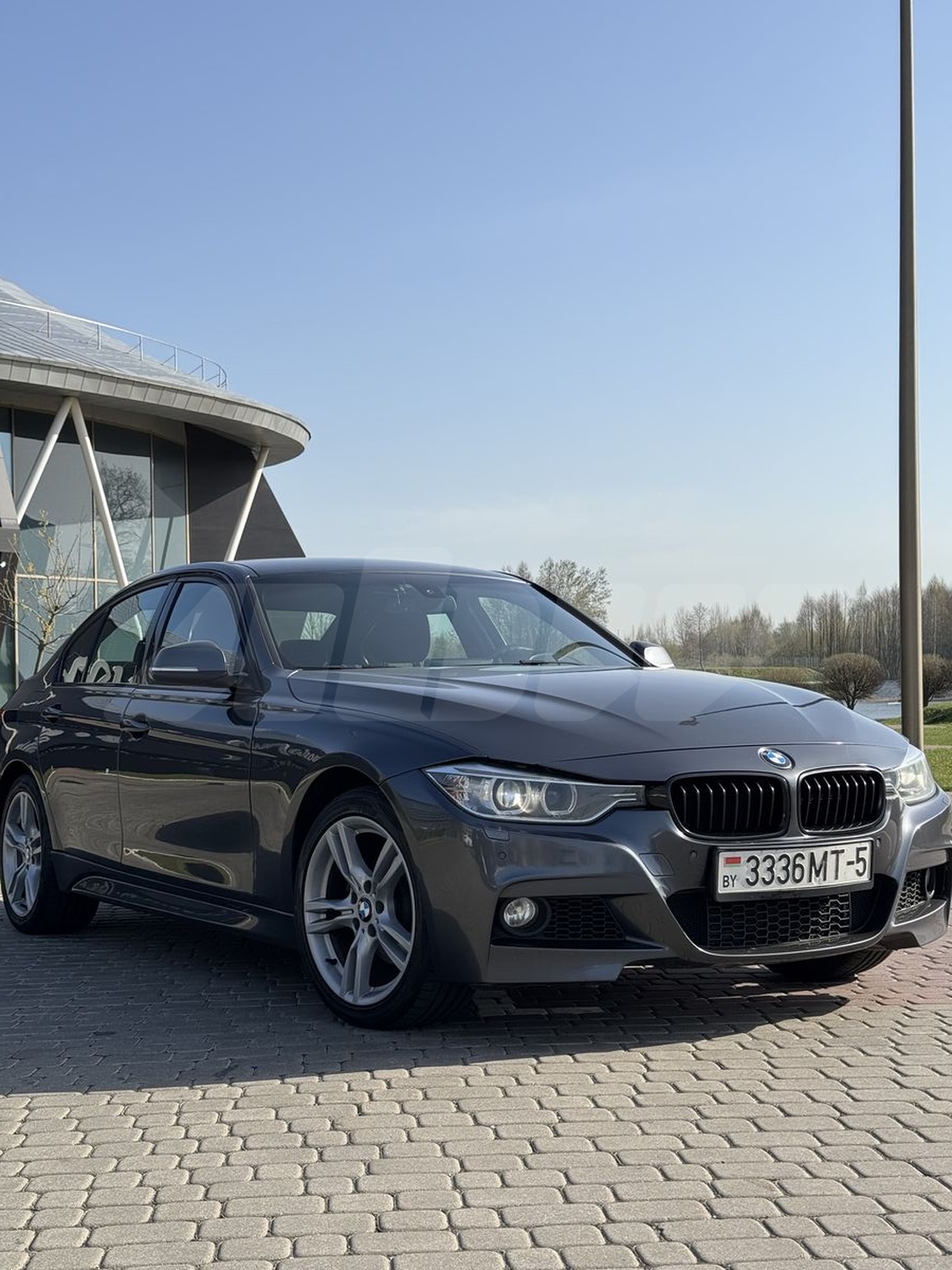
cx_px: 476
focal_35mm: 48
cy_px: 635
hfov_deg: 30.3
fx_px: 1760
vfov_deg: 39.7
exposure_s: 1/2045
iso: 64
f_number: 1.78
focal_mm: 6.76
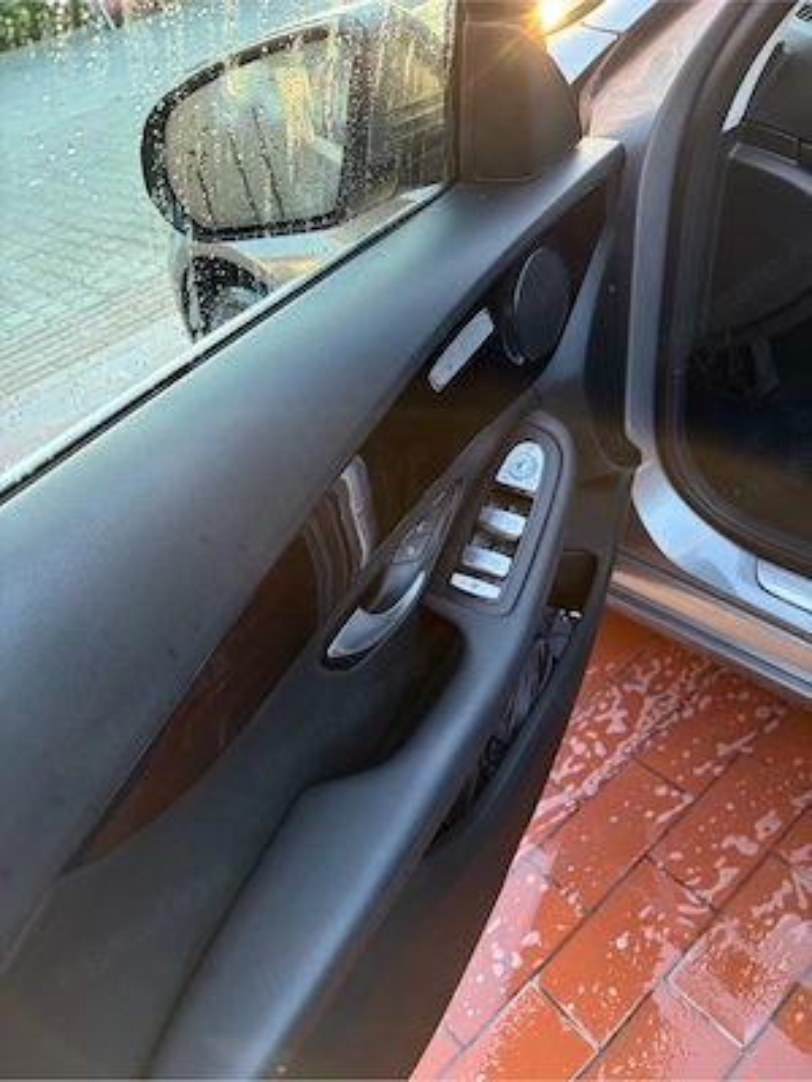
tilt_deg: -39.3
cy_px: 541
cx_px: 406
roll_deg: +17.3
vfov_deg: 67.3
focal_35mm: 26
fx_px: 813
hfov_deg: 53.1
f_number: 1.6
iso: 125
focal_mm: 5.96
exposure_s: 1/85
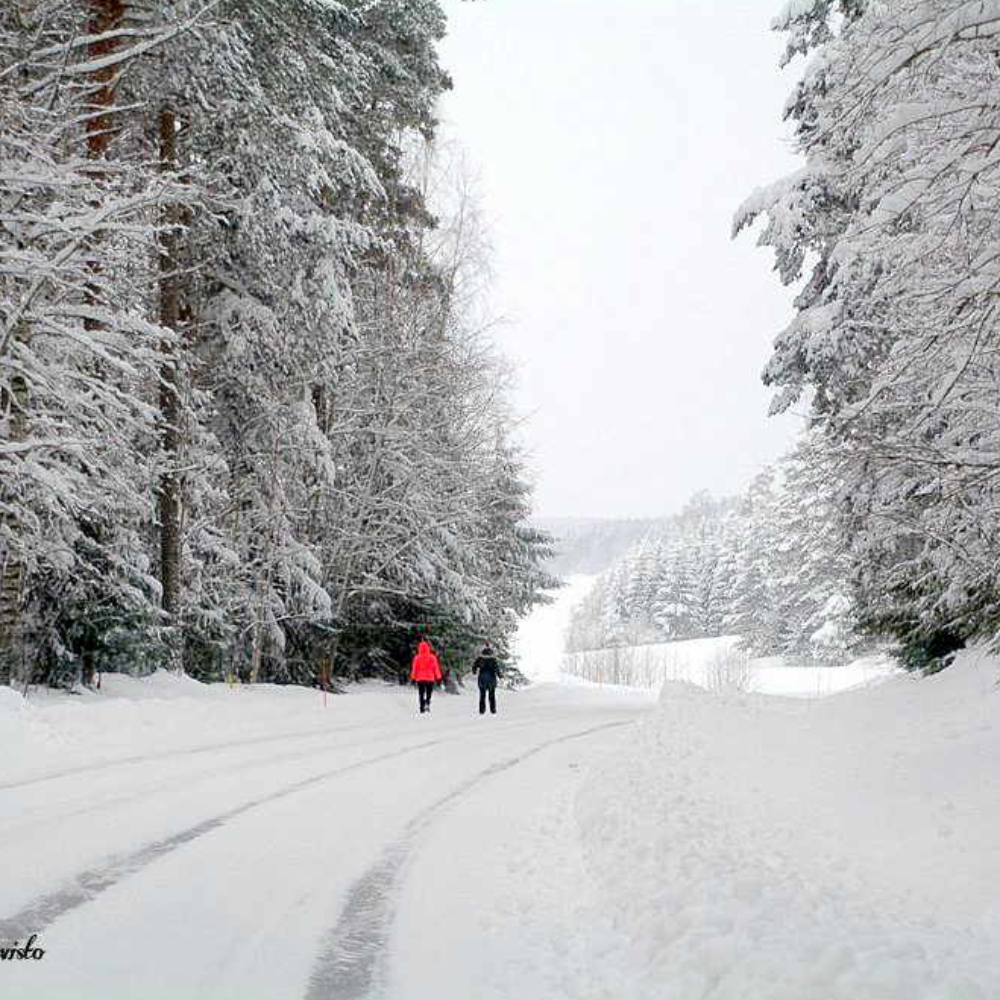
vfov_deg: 13.9
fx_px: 4106
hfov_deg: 13.9
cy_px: 496
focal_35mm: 126
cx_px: 513
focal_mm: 65
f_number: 5
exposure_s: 1/160
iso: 200
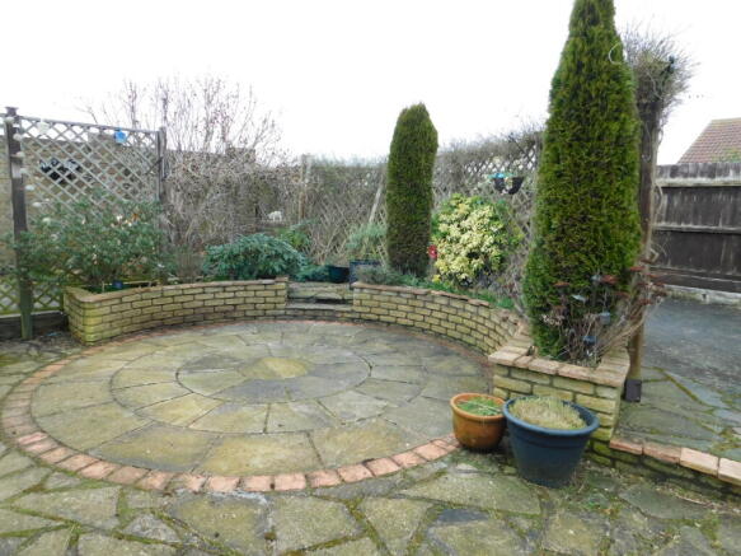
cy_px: 278
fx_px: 492
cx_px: 370
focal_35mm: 23
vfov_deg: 58.9
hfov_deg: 73.9
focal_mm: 4
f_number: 3
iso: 125
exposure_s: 1/200
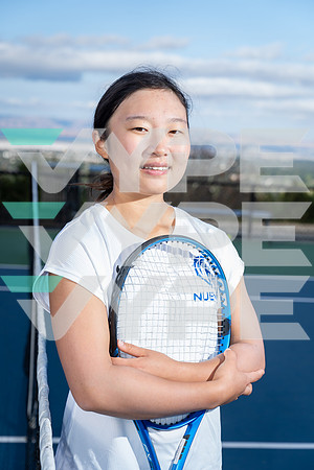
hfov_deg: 20.0
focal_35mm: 68
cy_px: 235
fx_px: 890
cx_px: 157
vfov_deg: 29.7
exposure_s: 1/250
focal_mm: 68
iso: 100
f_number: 5.6
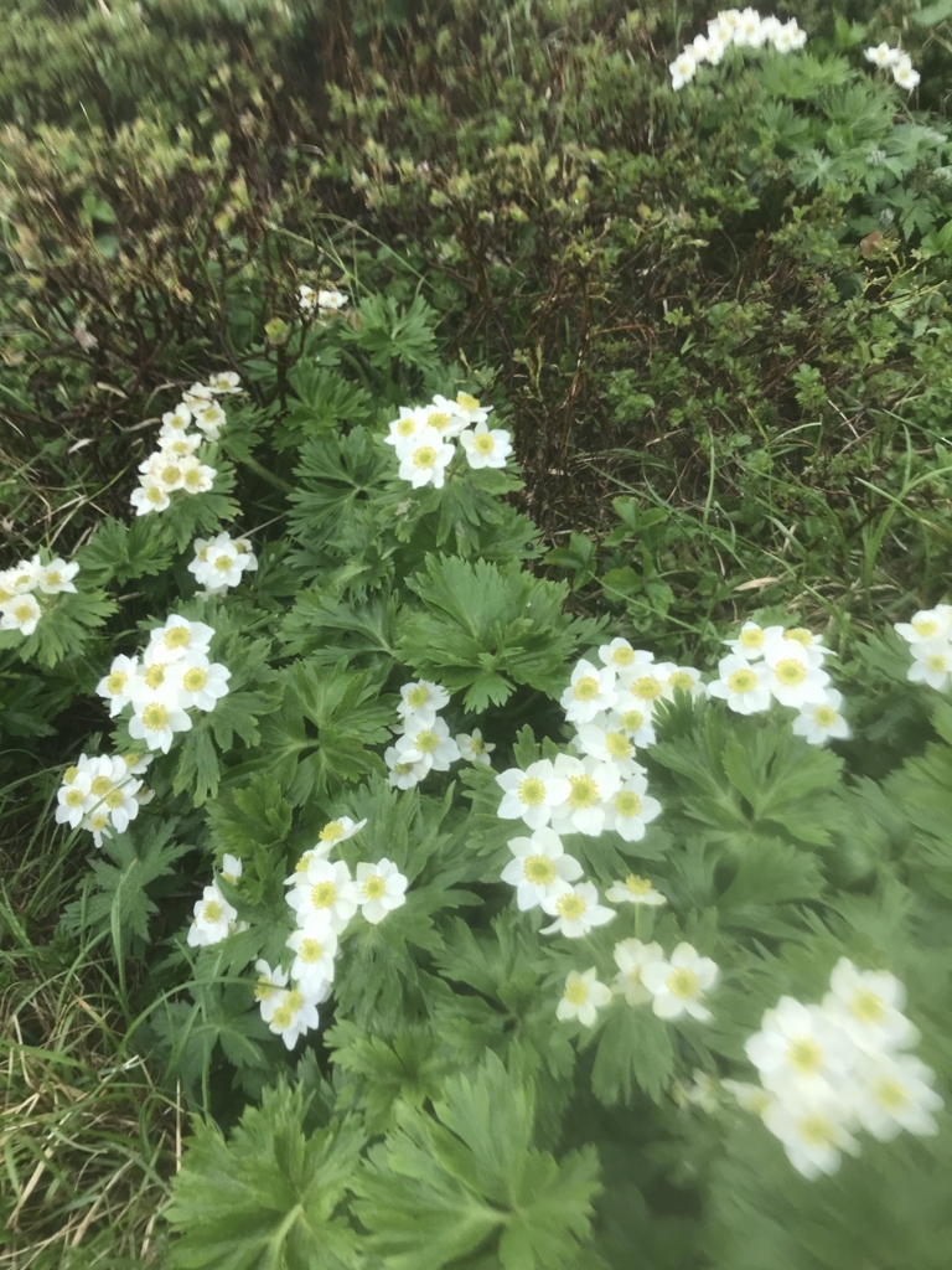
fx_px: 1027
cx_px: 476
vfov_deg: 63.4
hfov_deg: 49.7
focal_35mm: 28
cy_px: 635
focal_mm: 3.99
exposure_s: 1/570
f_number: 1.8
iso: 20
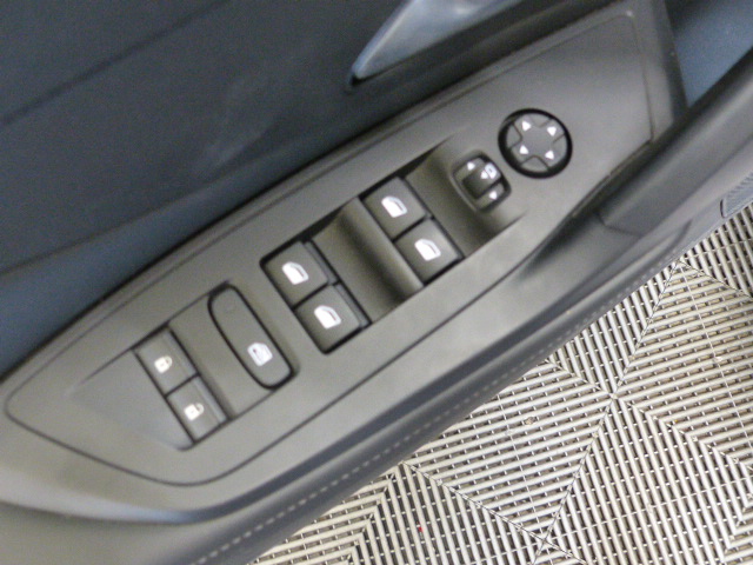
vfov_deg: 41.8
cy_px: 282
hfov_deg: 54.0
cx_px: 376
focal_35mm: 34
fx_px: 740
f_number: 2.8
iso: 800
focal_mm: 6
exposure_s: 1/13
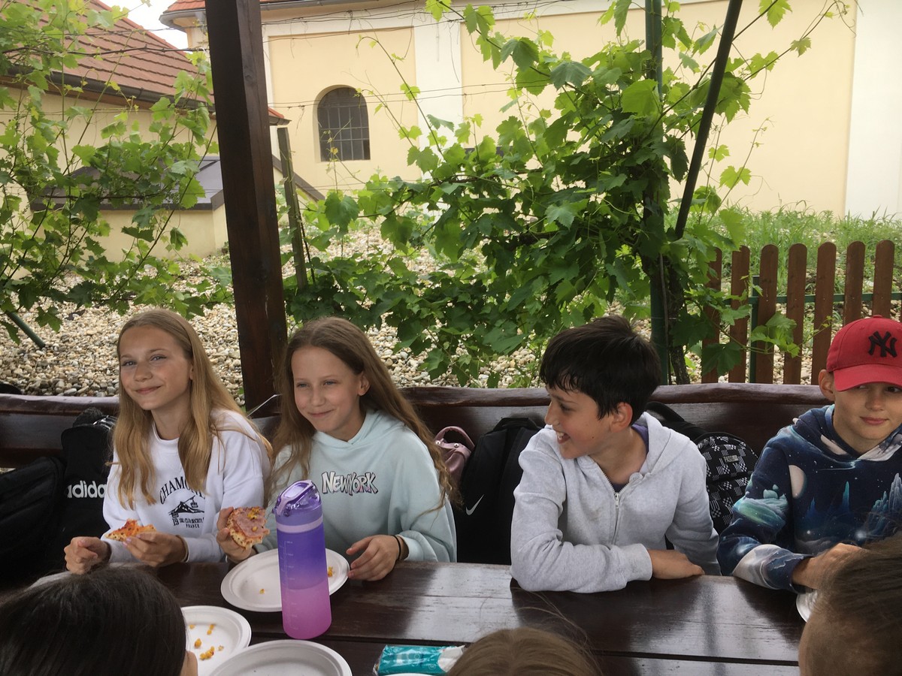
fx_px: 756
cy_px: 338
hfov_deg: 61.7
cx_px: 451
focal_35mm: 29
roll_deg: +0.4
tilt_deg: -15.9
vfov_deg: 48.2
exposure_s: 1/265
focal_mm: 4.15
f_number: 2.2
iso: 25
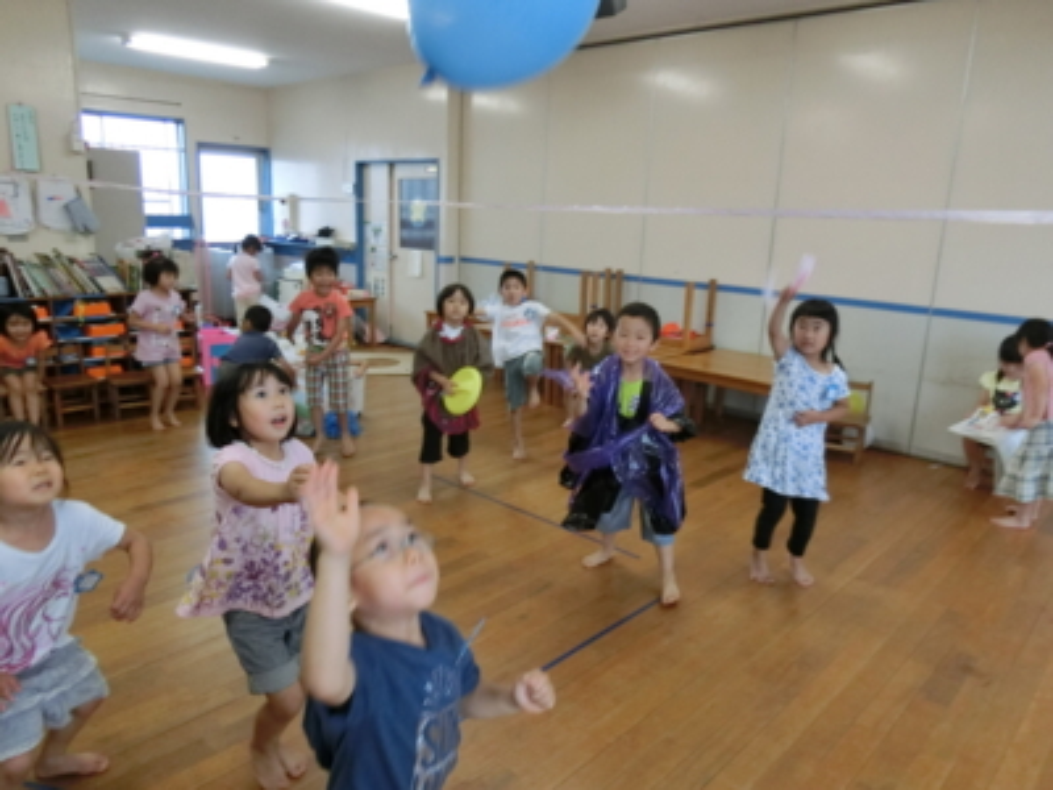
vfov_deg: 54.9
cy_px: 395
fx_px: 760
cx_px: 526
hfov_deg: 69.4
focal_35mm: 25
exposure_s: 1/100
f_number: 3.5
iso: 400
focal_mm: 4.5
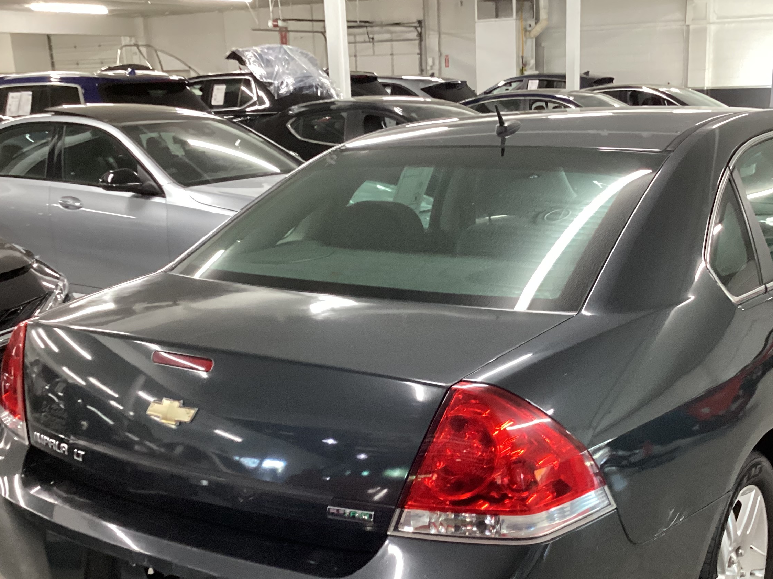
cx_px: 442
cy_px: 406
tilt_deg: -20.1
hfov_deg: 42.0
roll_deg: +1.1
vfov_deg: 31.8
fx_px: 1005
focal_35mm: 45
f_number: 2.4
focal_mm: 3.3
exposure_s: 1/50
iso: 400
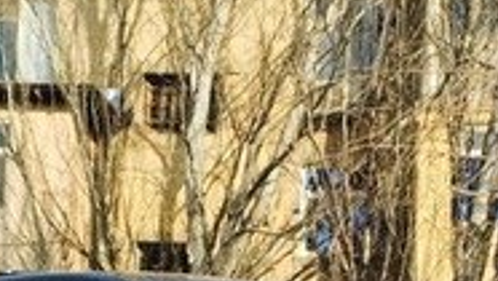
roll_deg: -2.9
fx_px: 1480
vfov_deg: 10.3
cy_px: 496
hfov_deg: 19.0
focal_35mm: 112
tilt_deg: -0.8
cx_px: 158
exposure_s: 1/1199
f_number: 2.2
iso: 32
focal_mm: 4.15
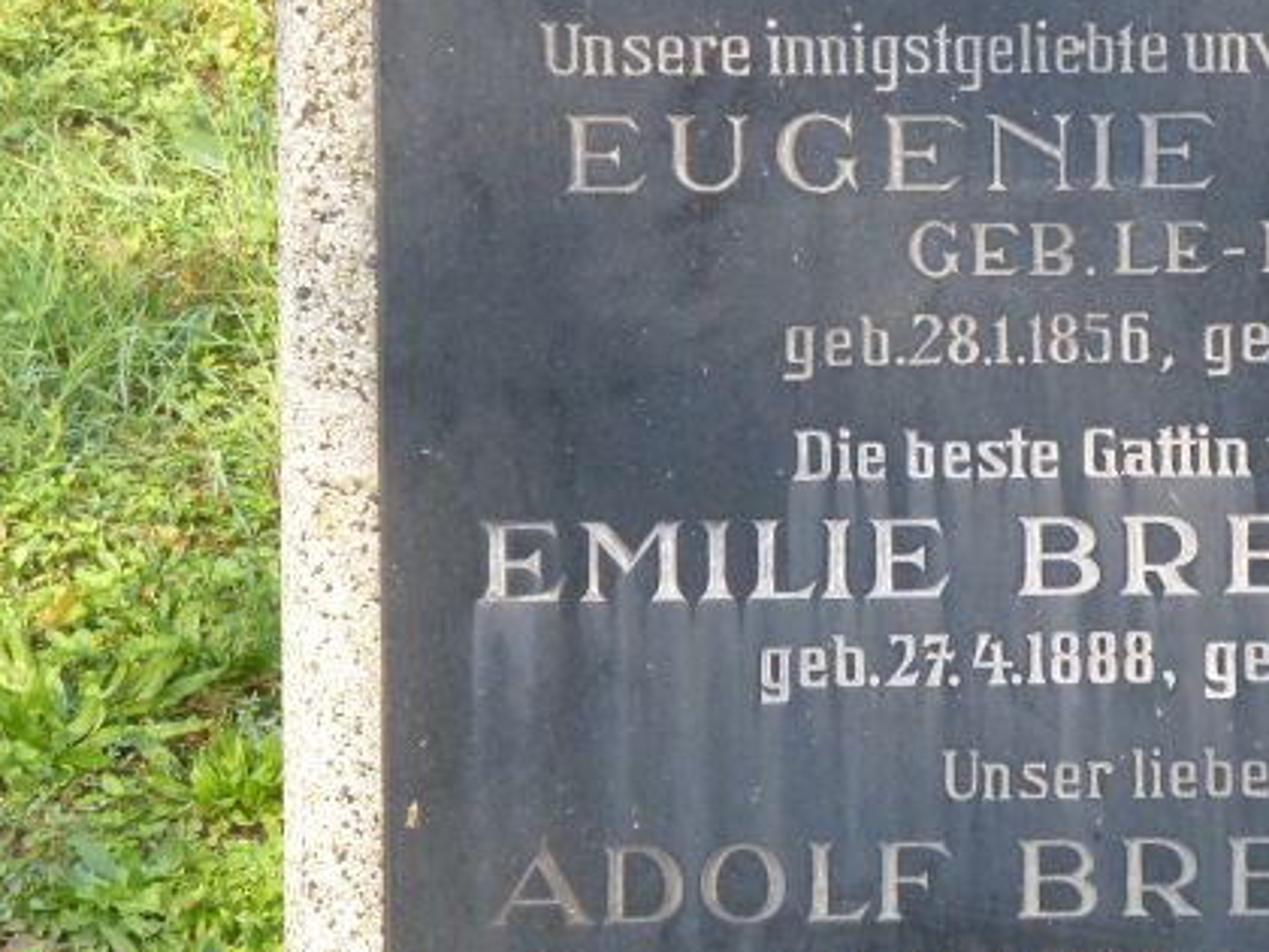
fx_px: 9018
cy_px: 308
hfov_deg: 8.0
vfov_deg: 6.0
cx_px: 961
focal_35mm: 246
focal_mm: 23.1
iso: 250
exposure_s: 1/80
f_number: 5.4
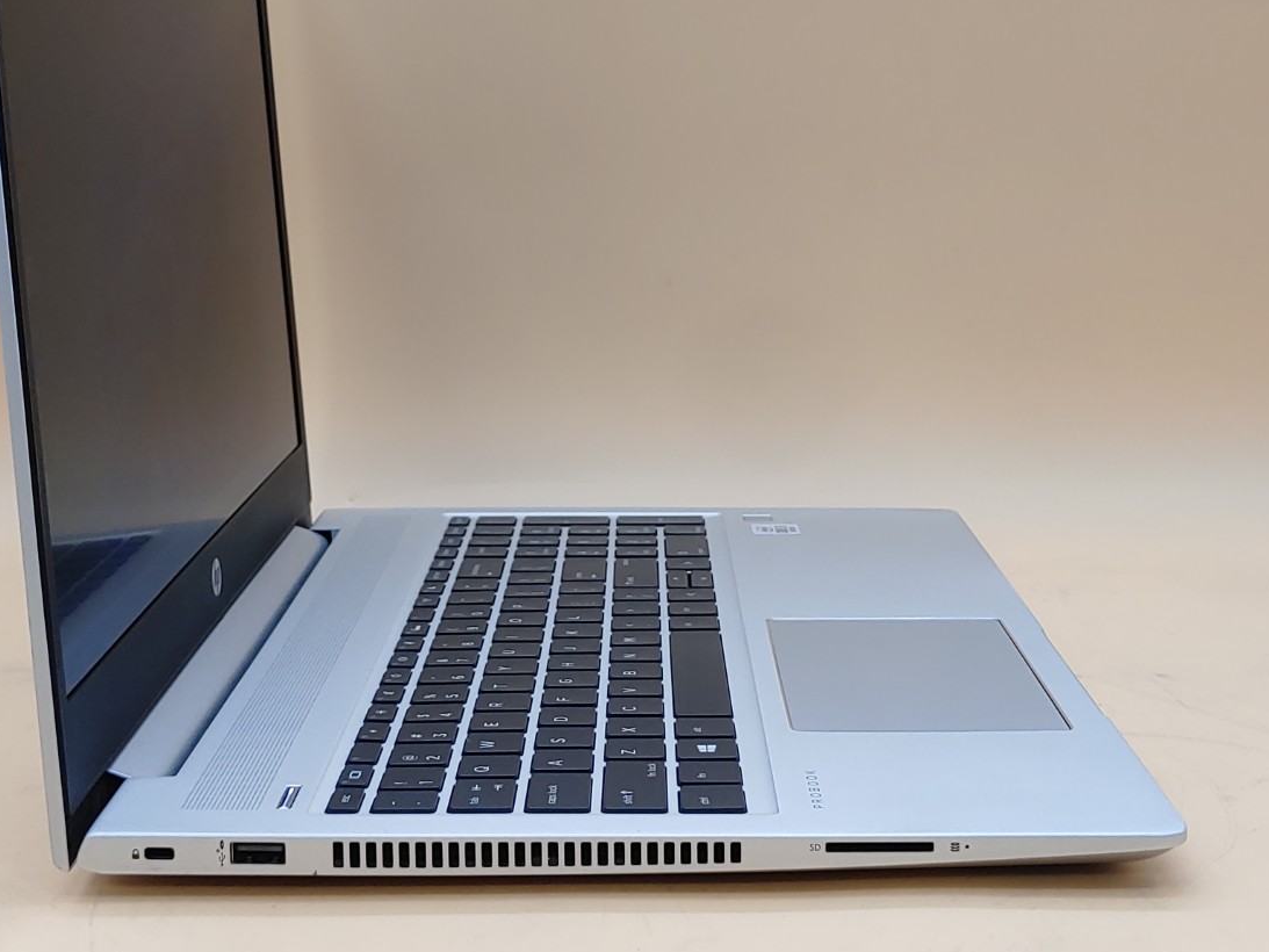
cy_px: 342
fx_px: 1980
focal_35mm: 54
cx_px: 587
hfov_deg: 35.5
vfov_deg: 26.9
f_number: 1.8
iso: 50
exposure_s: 1/120
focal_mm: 4.36
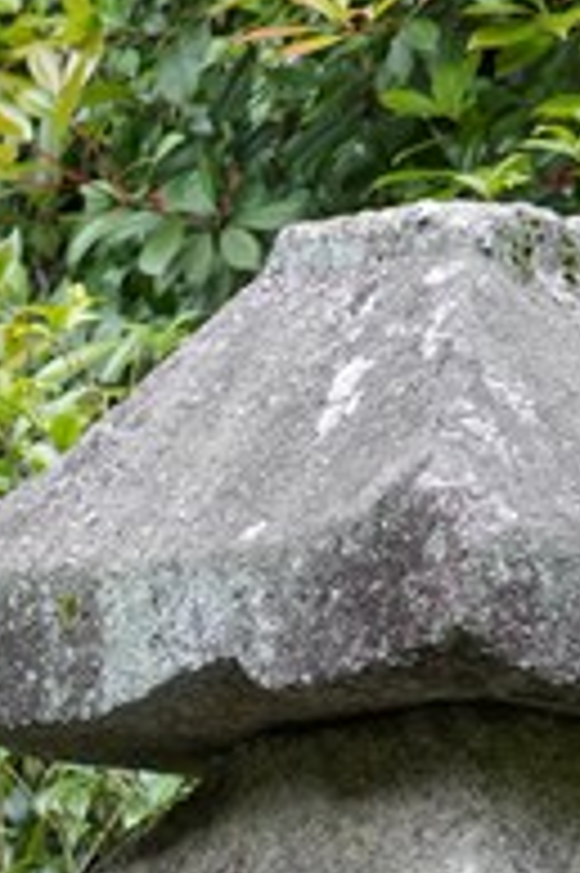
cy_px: 1818
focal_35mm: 274
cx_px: 468
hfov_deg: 5.0
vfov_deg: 7.2
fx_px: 6633
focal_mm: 52
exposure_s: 1/160
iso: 320
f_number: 4
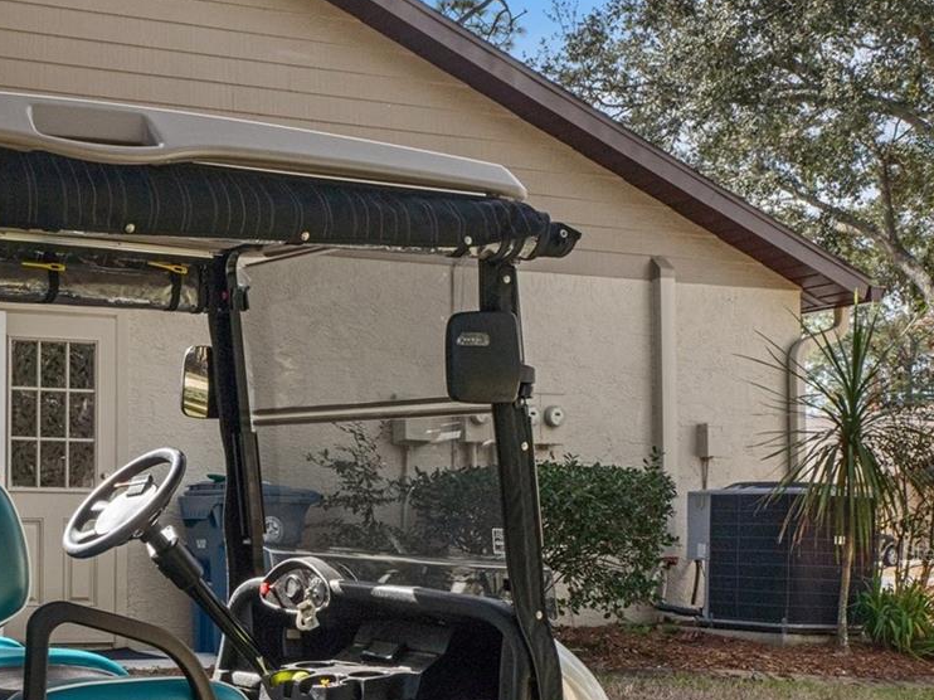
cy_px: 553
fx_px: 1510
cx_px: 8
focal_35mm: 56
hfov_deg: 31.8
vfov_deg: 25.7
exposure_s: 1/200
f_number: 8
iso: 320
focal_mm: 18
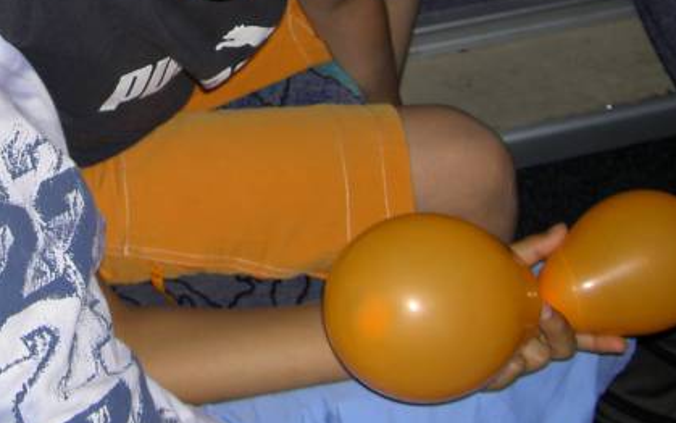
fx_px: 1456
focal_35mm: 79
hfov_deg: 25.5
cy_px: -5
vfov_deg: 16.2
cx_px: 100
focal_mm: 8
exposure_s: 1/60
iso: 100
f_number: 2.8
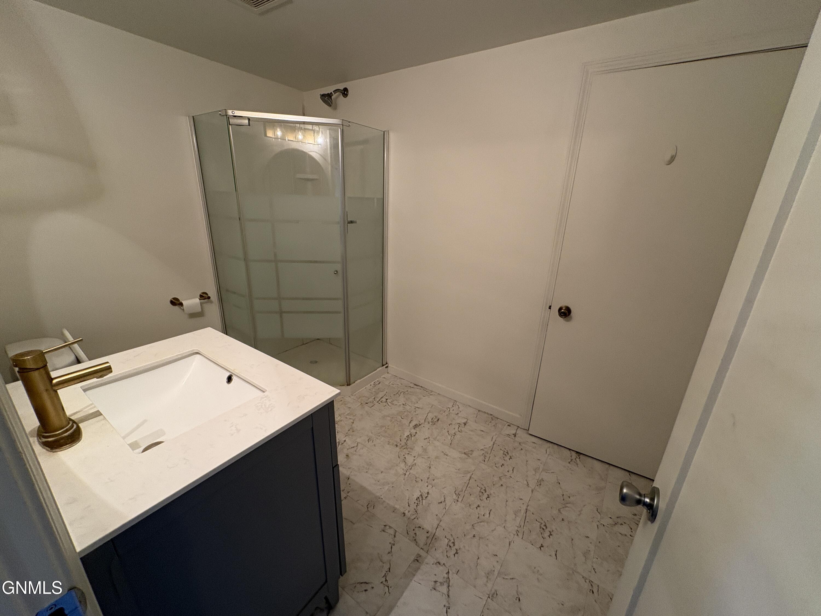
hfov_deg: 102.1
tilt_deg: -19.2
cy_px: 308
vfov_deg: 85.7
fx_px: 332
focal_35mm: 14
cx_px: 410
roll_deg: -2.1
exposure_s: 1/60
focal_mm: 2.22
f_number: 2.2
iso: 200
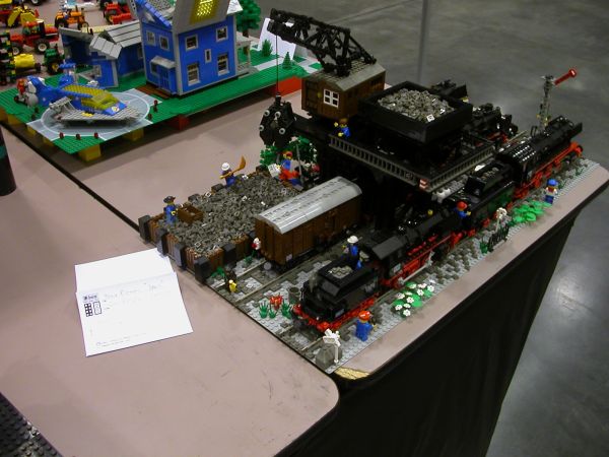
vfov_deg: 38.7
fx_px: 651
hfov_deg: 50.1
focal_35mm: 37
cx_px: 304
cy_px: 228
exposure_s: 1/15.2
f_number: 2.7
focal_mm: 5.6
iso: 100
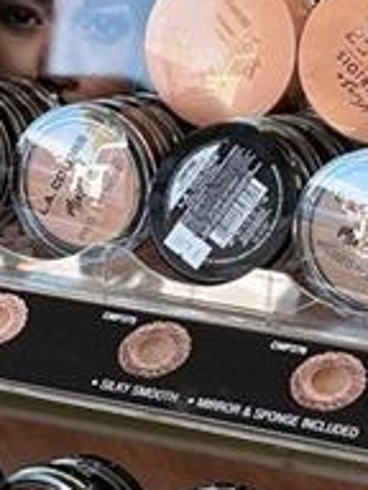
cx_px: 240
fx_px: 2126
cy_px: 128
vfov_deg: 13.1
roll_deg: -0.3
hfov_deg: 9.9
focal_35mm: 150
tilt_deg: -17.9
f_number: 1.78
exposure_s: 1/232
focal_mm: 6.76
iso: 125
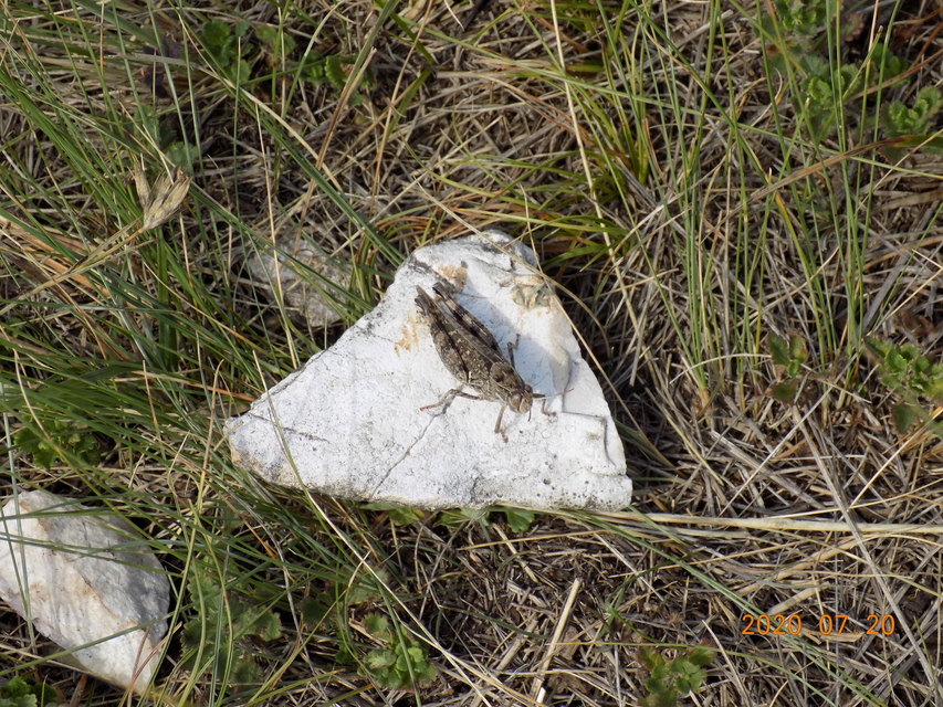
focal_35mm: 118
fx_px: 3215
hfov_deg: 16.7
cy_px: 354
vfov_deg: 12.6
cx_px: 472
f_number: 4.8
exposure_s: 1/200
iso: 80
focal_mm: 20.9
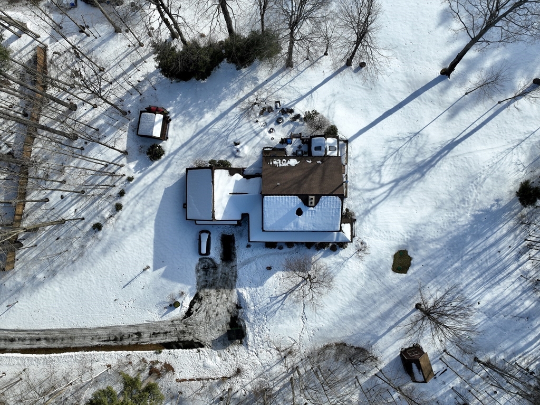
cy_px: 202
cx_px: 270
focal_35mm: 24
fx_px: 374
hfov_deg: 71.6
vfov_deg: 56.8
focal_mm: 12.29
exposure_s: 1/1250
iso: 100
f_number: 2.8
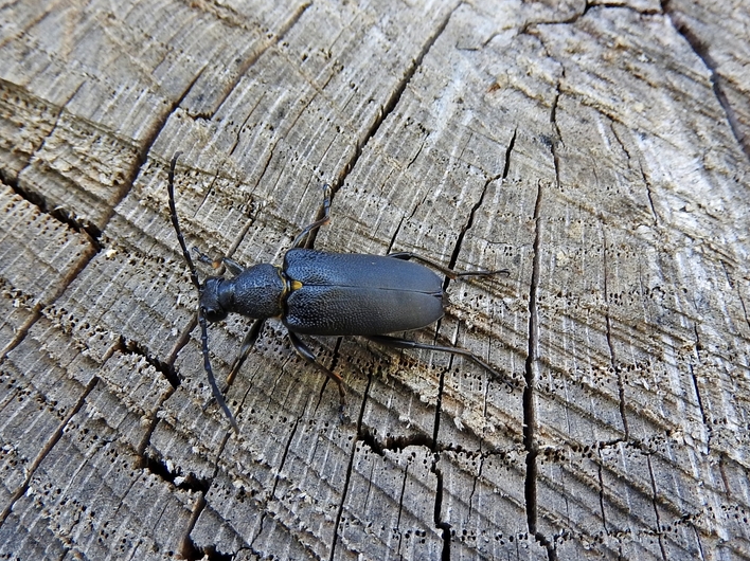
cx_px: 309
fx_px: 628
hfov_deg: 61.3
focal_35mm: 29
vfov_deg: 48.2
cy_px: 292
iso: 100
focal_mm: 4.3
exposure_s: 1/80
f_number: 3.3
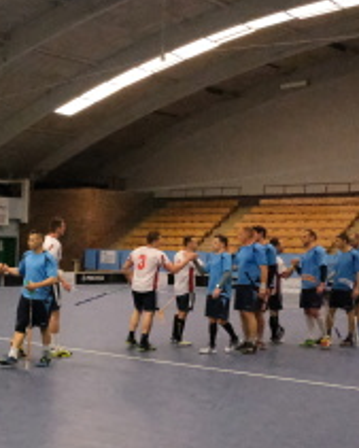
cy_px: 309
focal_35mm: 60
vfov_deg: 31.1
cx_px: -159
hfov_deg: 21.7
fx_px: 796
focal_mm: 18
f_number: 9
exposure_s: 1/320
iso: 25600
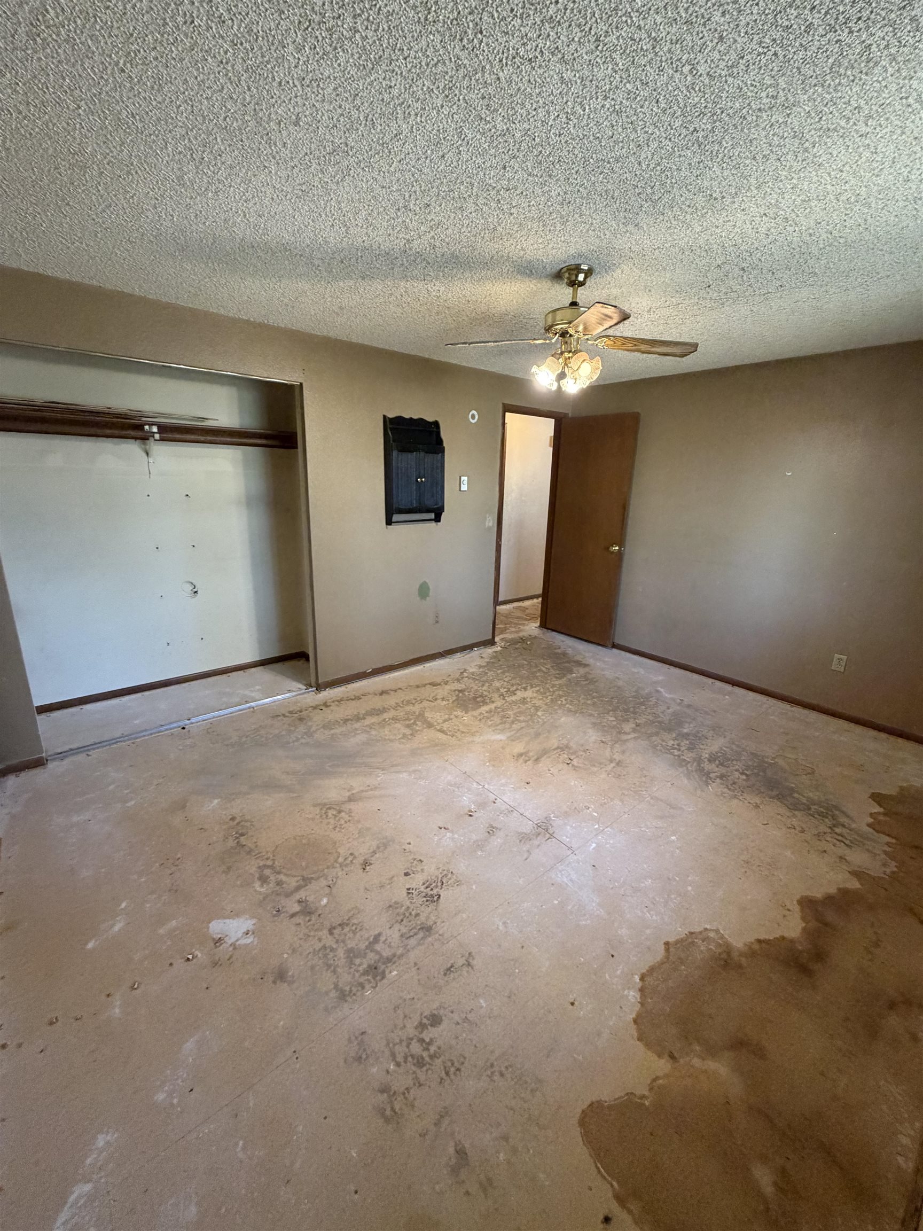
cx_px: 462
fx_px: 498
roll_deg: -1.5
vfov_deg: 102.1
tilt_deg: -15.9
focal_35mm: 14
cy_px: 616
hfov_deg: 85.7
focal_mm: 2.22
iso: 400
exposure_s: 1/60
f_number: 2.2
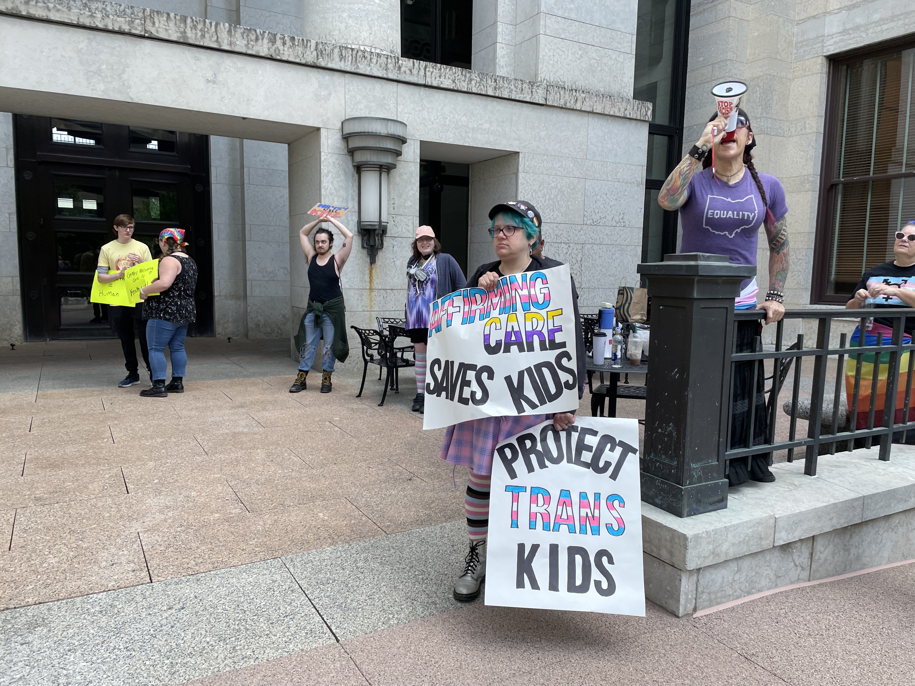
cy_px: 343
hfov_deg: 67.3
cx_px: 458
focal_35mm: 26
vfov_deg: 53.1
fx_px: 687
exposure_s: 1/1043
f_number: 1.6
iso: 32
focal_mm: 4.2
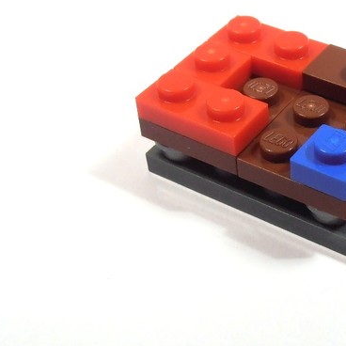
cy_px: 153
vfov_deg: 21.6
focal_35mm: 80
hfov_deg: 21.1
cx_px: 320
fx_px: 905
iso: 80
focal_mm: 6.61
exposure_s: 1/50
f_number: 3.9
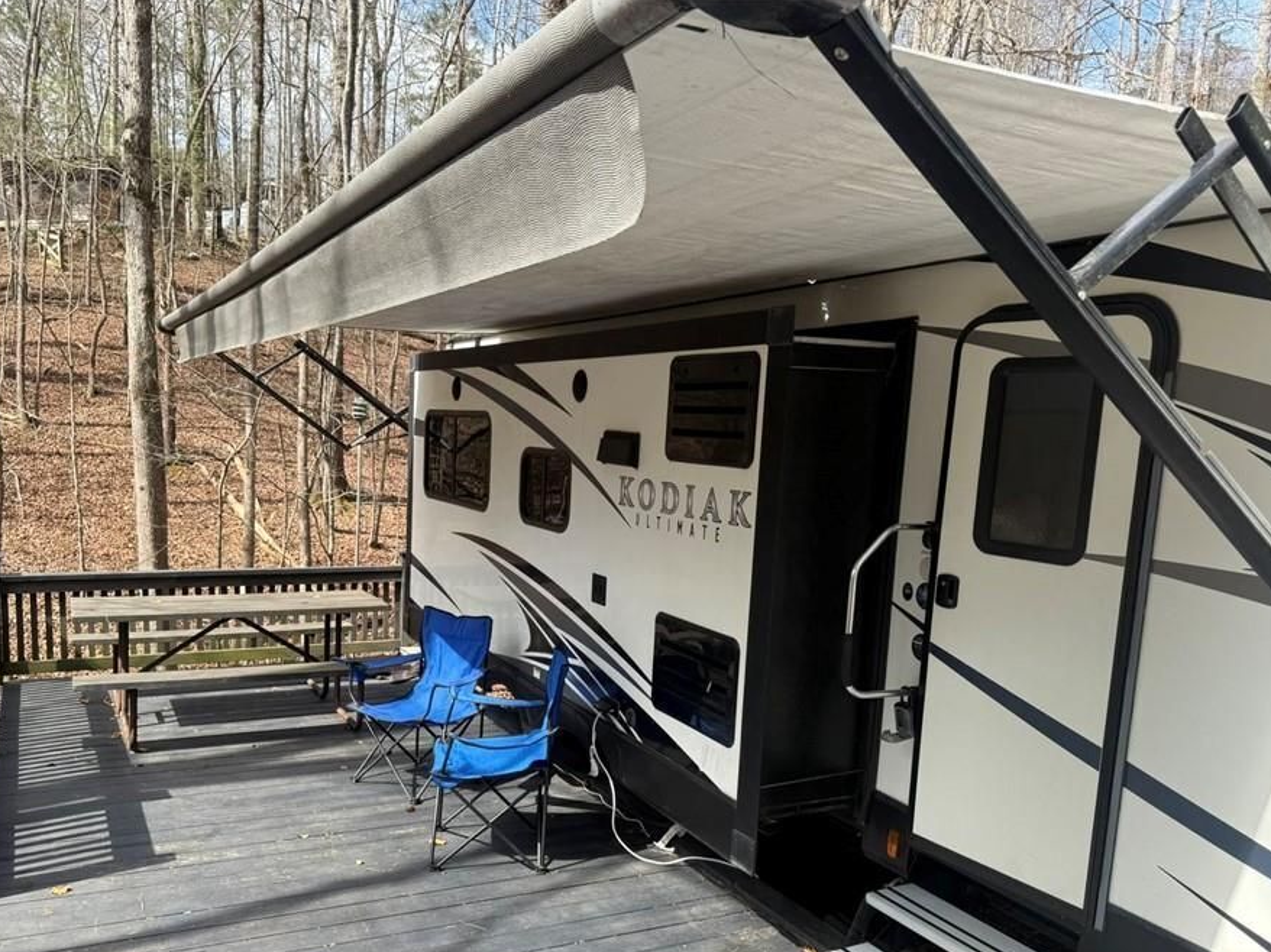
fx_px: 1028
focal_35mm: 28
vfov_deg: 49.5
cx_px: 586
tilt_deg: -5.8
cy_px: 551
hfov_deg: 63.4
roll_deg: -4.0
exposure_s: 1/1106
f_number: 1.78
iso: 80
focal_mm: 6.76
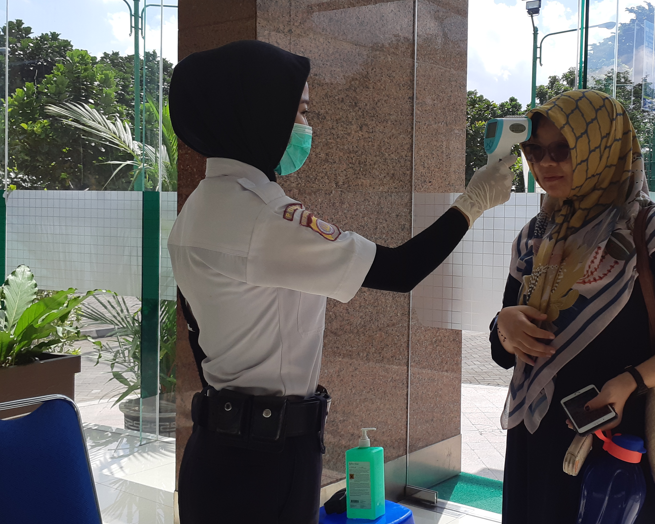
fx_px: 795
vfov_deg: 36.5
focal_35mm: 41
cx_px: 439
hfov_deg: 44.1
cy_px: 240
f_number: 1.7
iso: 40
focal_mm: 3.93
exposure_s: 1/1560
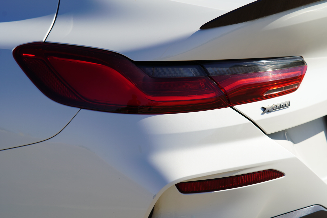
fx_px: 773
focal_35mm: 85
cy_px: 109
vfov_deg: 16.1
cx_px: 164
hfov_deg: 23.9
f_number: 5
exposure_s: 1/500
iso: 100
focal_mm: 85
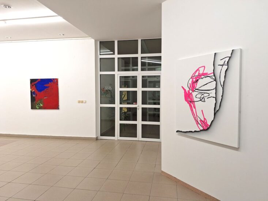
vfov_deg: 58.9
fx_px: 178
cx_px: 134
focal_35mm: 23
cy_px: 100
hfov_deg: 73.9
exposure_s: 1/50
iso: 40
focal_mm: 5.54
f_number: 1.8
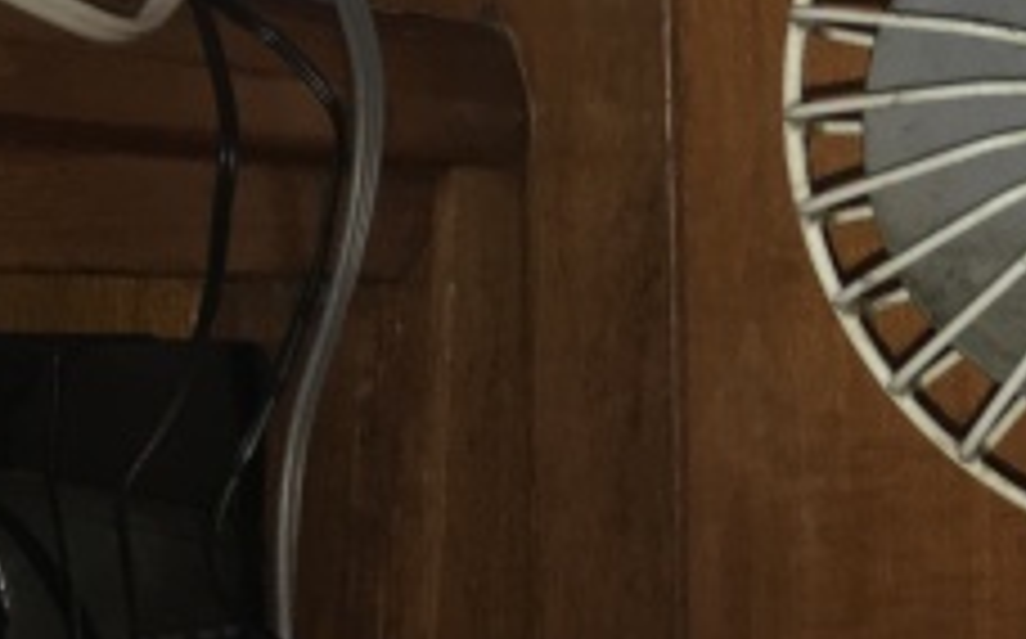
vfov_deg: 12.0
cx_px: 1449
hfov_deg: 17.7
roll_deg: +0.2
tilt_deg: +7.0
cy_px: 14
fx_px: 3017
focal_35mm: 108
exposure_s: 1/24
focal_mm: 4.15
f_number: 2.2
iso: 50
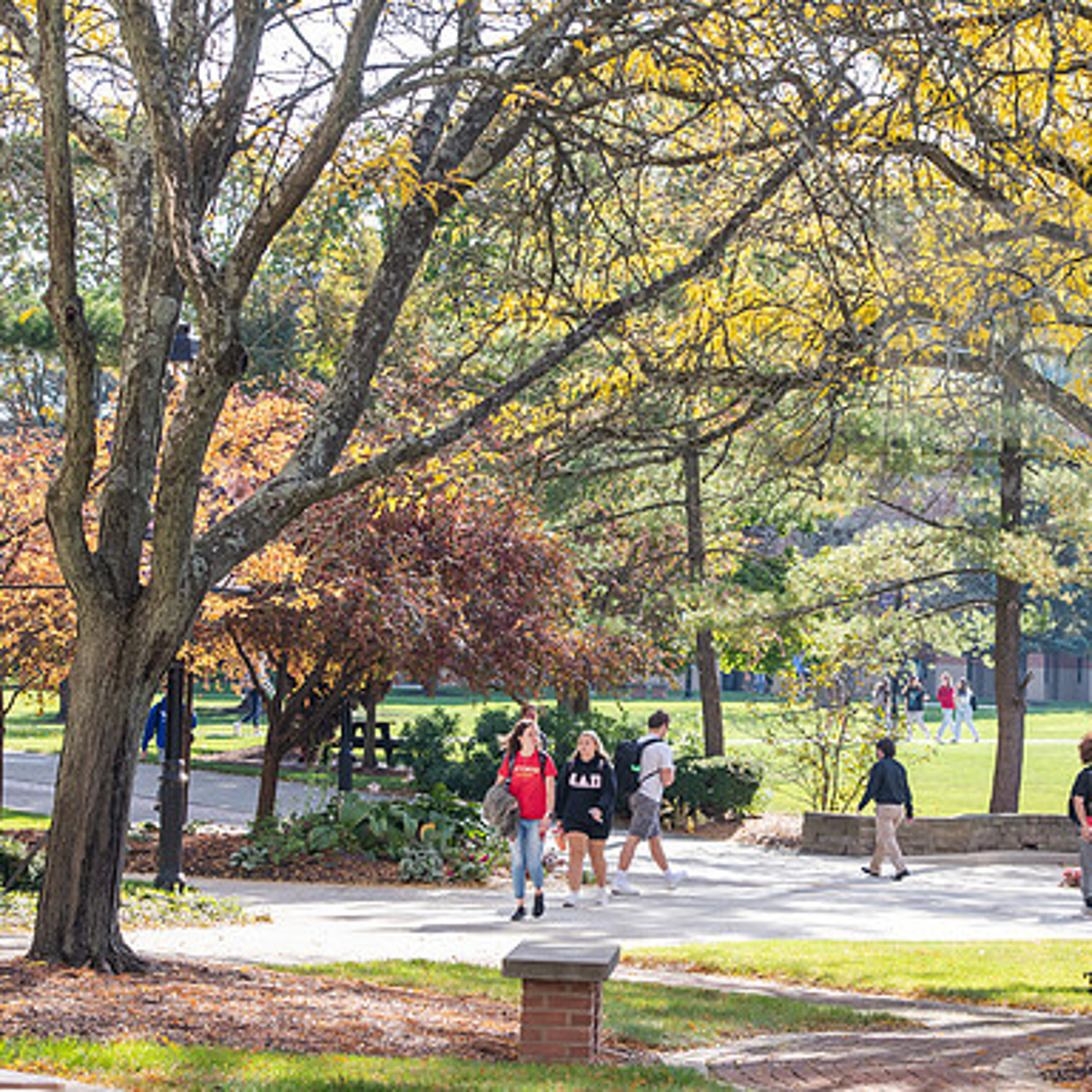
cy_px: 545
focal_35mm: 122
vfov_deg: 14.3
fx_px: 4354
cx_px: 791
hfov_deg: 14.3
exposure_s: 1/250
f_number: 7.1
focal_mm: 95
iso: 400
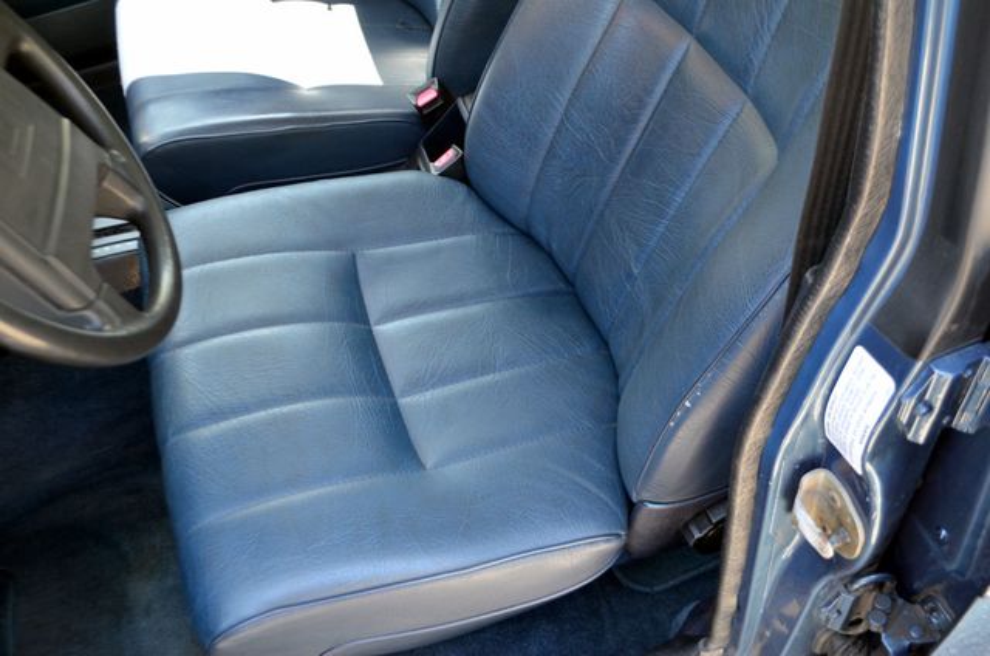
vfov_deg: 39.8
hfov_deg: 57.3
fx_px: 906
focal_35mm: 33
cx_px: 495
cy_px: 328
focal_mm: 22
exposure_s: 1/60
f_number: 4
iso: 400
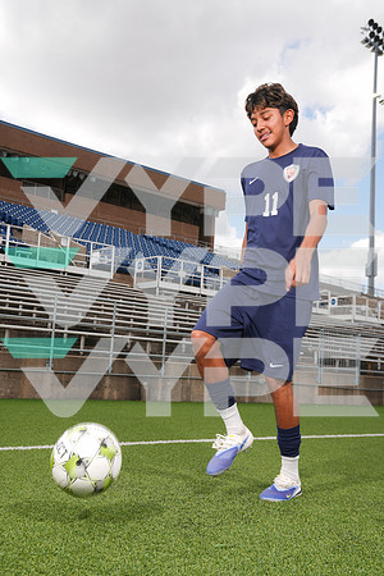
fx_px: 624
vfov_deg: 49.6
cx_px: 192
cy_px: 288
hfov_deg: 34.2
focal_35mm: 39
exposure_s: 1/200
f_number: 7.1
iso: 80
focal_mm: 39
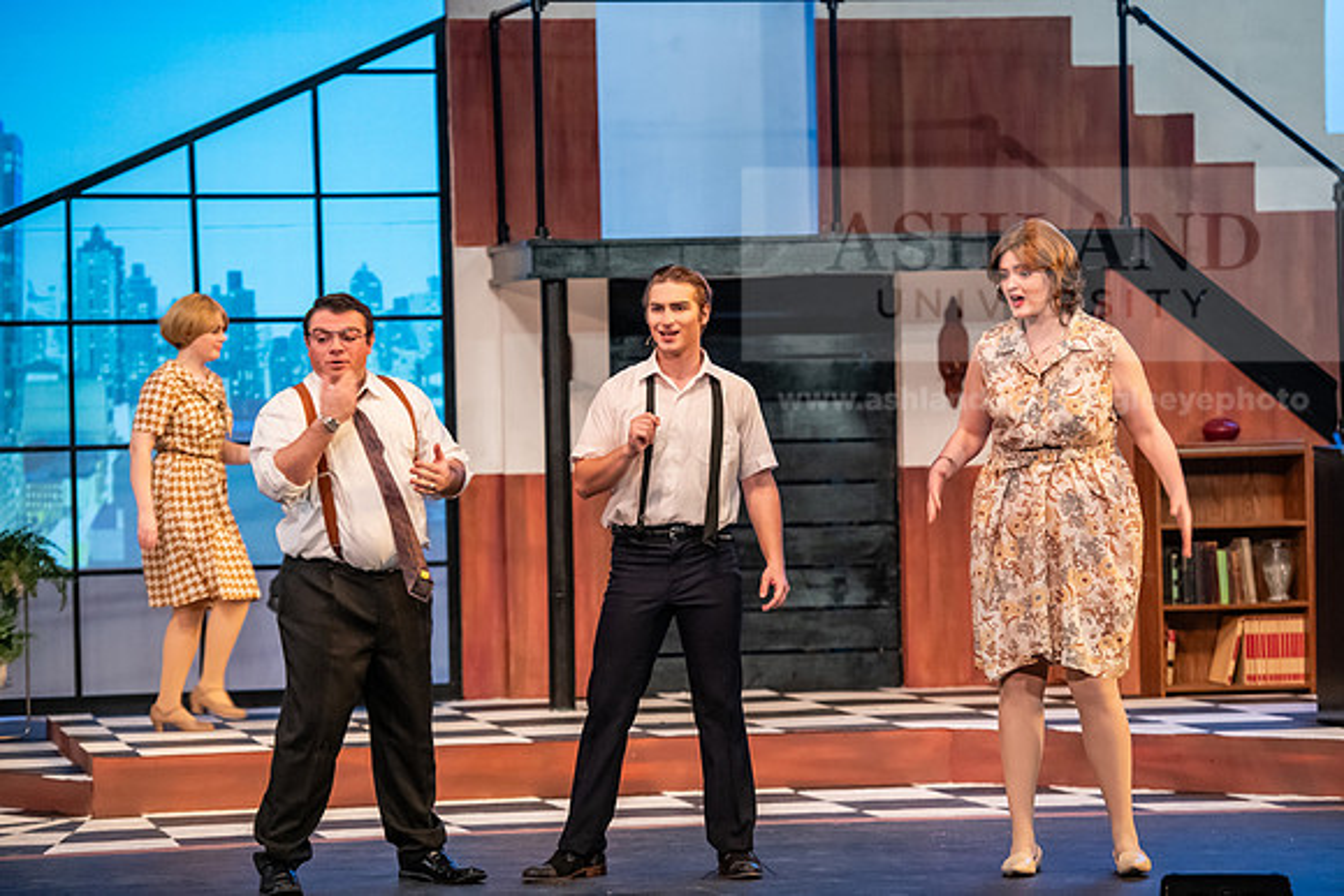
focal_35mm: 135
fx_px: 5041
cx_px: 672
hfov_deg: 15.2
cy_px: 448
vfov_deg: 10.2
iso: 2500
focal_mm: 135
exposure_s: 1/200
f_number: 3.5
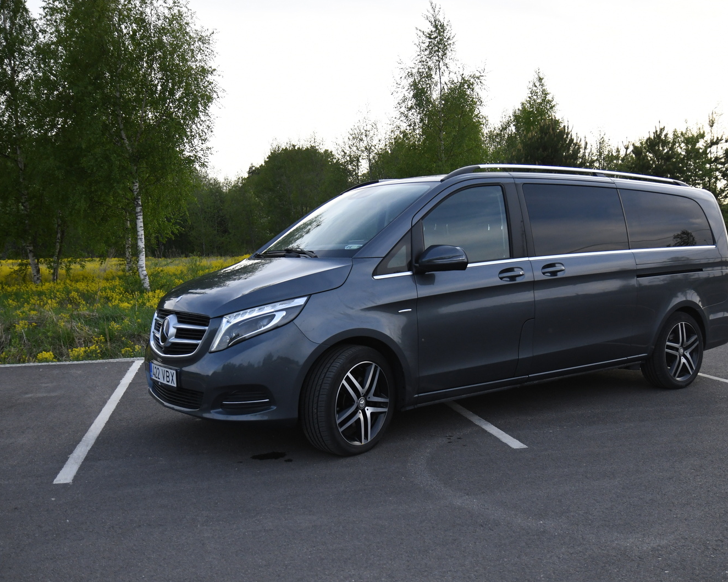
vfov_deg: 43.4
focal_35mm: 34
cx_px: 384
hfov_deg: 52.8
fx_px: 733
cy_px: 292
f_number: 2.8
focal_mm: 20
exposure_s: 1/6400
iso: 1000
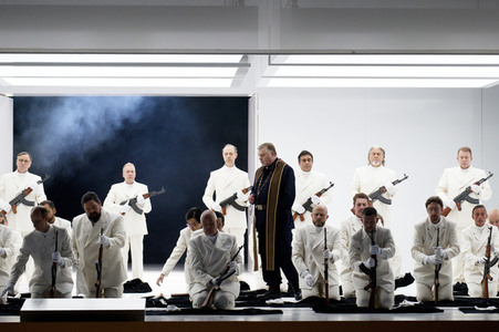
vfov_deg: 10.1
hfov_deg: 15.2
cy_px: 166
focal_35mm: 135
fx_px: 1870
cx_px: 250
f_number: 4
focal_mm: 135
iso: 1600
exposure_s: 1/250
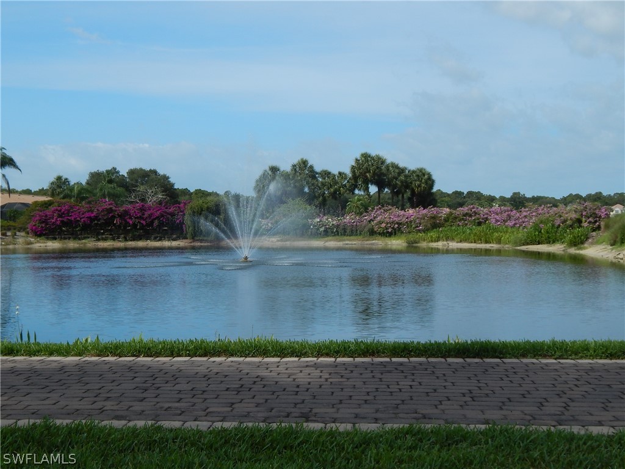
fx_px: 993
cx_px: 312
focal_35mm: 55
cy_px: 234
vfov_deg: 26.6
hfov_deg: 34.9
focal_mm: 9.7
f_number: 3.8
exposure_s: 1/1250
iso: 125
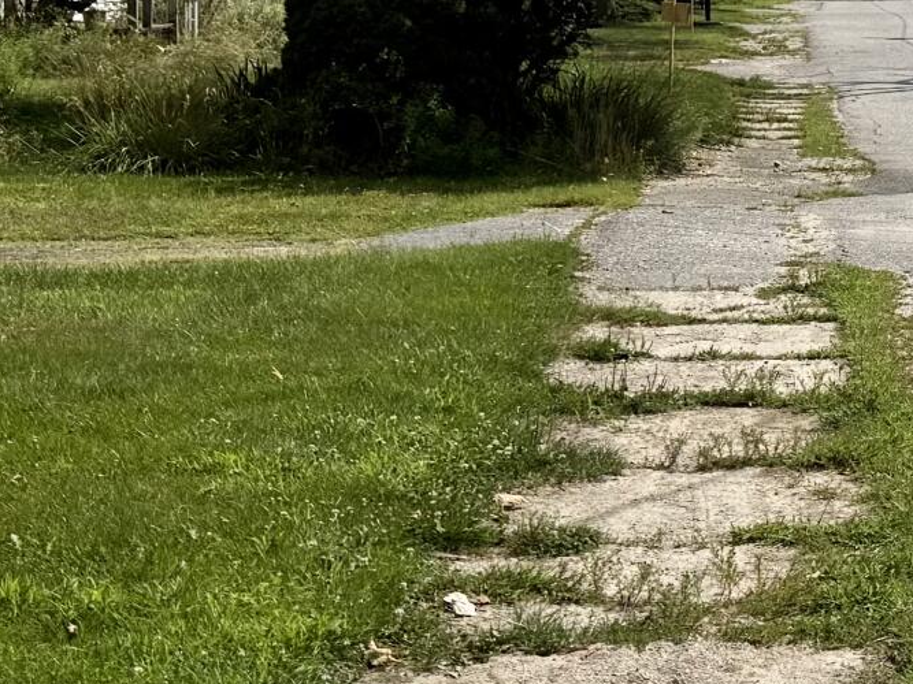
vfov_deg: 13.7
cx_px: 1633
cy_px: 204
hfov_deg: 15.6
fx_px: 2848
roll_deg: -1.9
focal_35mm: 108
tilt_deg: -3.3
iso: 80
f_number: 1.78
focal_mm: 6.76
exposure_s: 1/5714
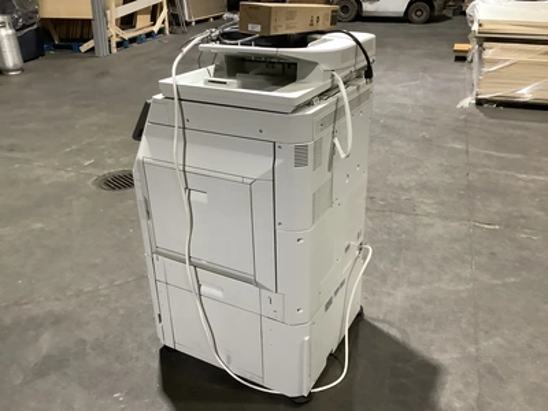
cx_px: 274
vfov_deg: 45.4
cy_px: 206
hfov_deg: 58.4
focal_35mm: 31
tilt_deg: -25.2
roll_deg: +2.2
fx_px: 491
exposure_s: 1/50
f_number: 2.4
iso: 250
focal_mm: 3.3
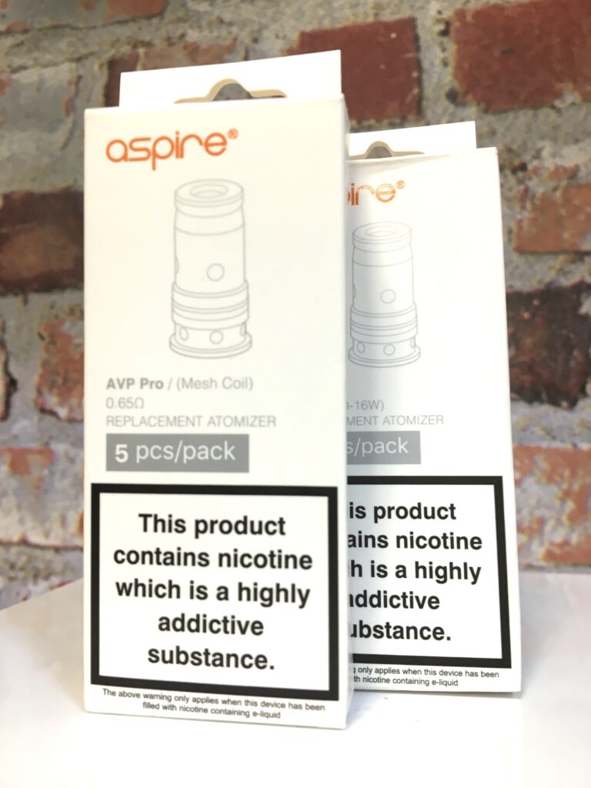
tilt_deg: +2.1
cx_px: 296
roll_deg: +0.2
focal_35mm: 29
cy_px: 394
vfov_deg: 61.7
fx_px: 660
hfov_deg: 48.2
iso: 64
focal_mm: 4.15
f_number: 2.2
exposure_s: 1/33
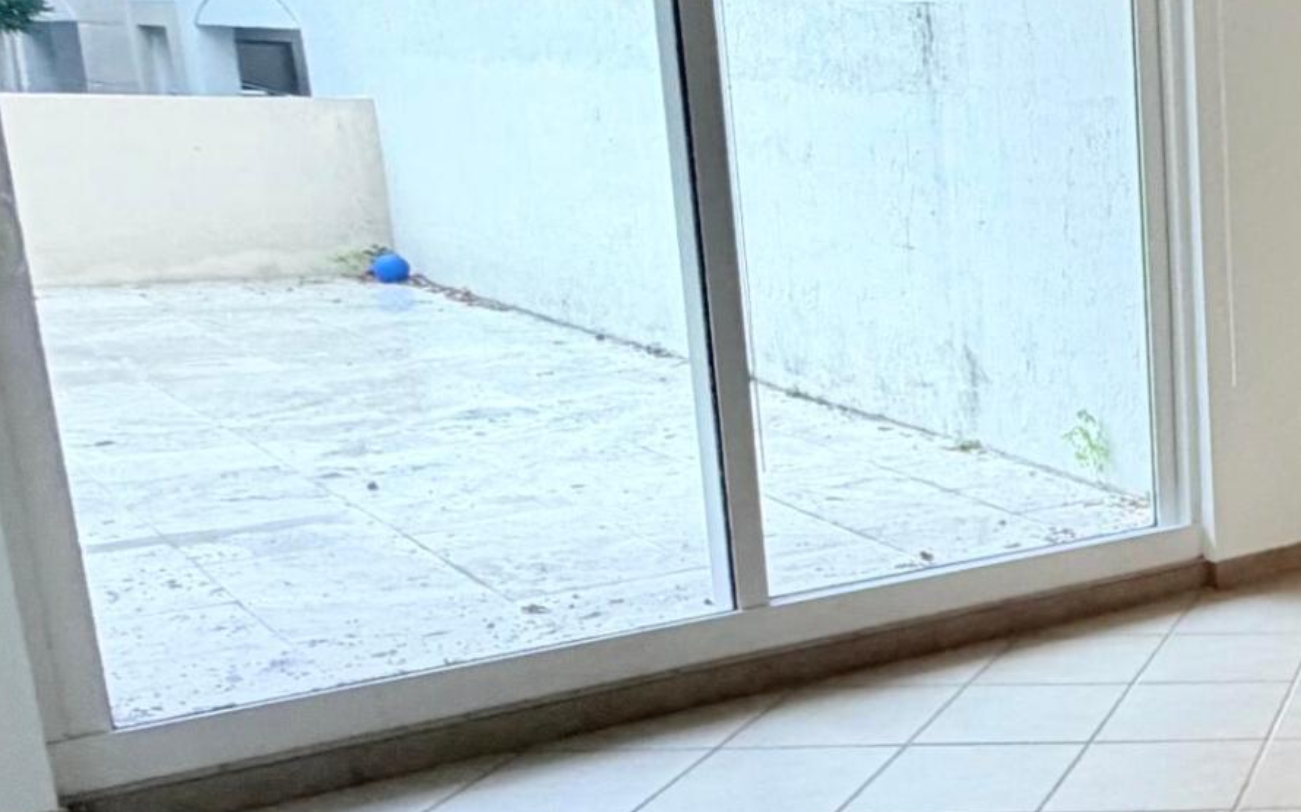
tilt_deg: -13.3
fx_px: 1702
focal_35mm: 48
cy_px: 464
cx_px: 1835
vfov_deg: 26.8
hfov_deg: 29.7
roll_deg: -0.4
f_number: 2.2
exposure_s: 1/120
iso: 250
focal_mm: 2.22
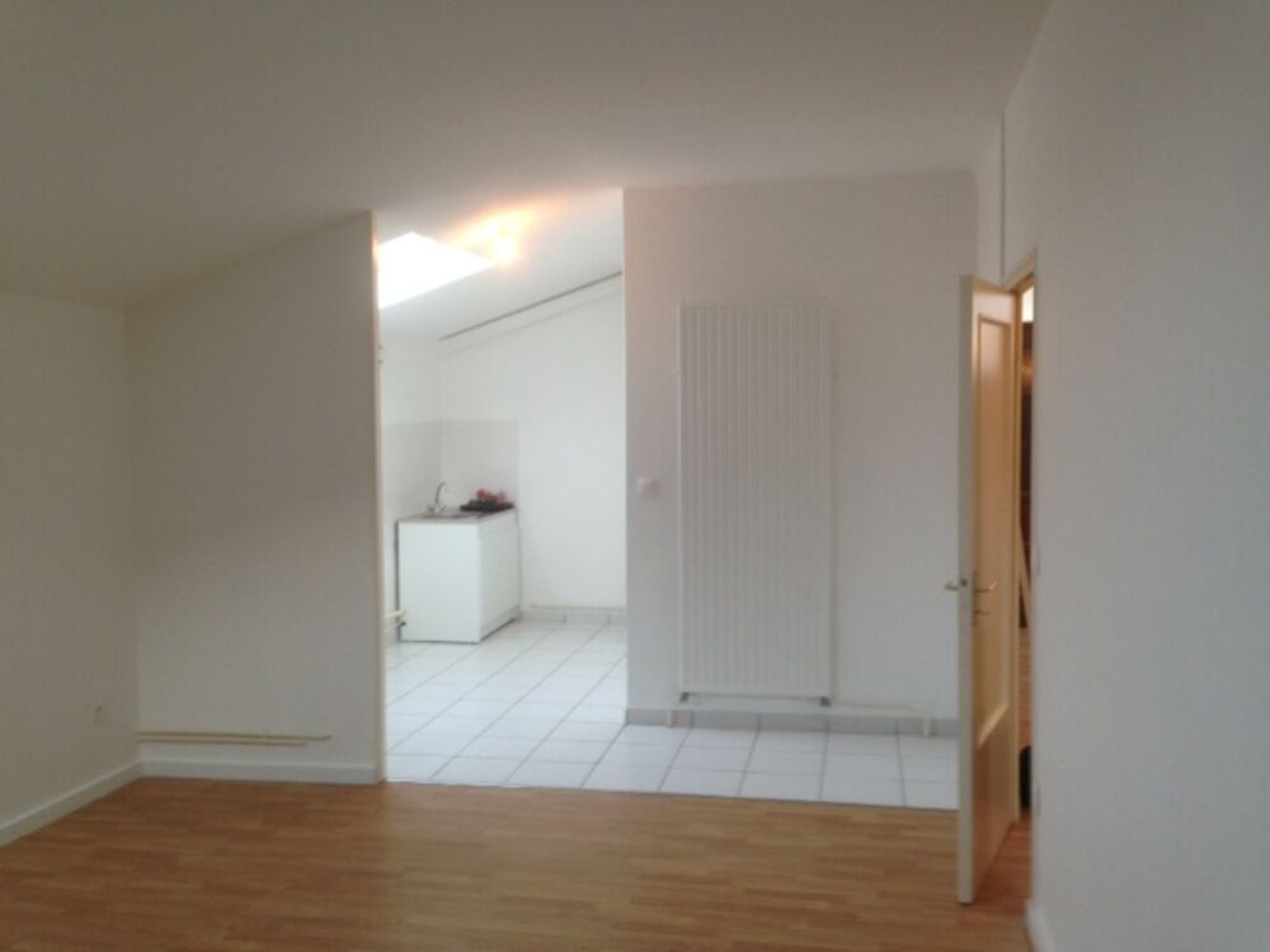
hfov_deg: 55.4
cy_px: 476
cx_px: 635
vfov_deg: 42.9
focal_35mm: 33
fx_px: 1211
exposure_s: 1/20
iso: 50
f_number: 2.4
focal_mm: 4.13
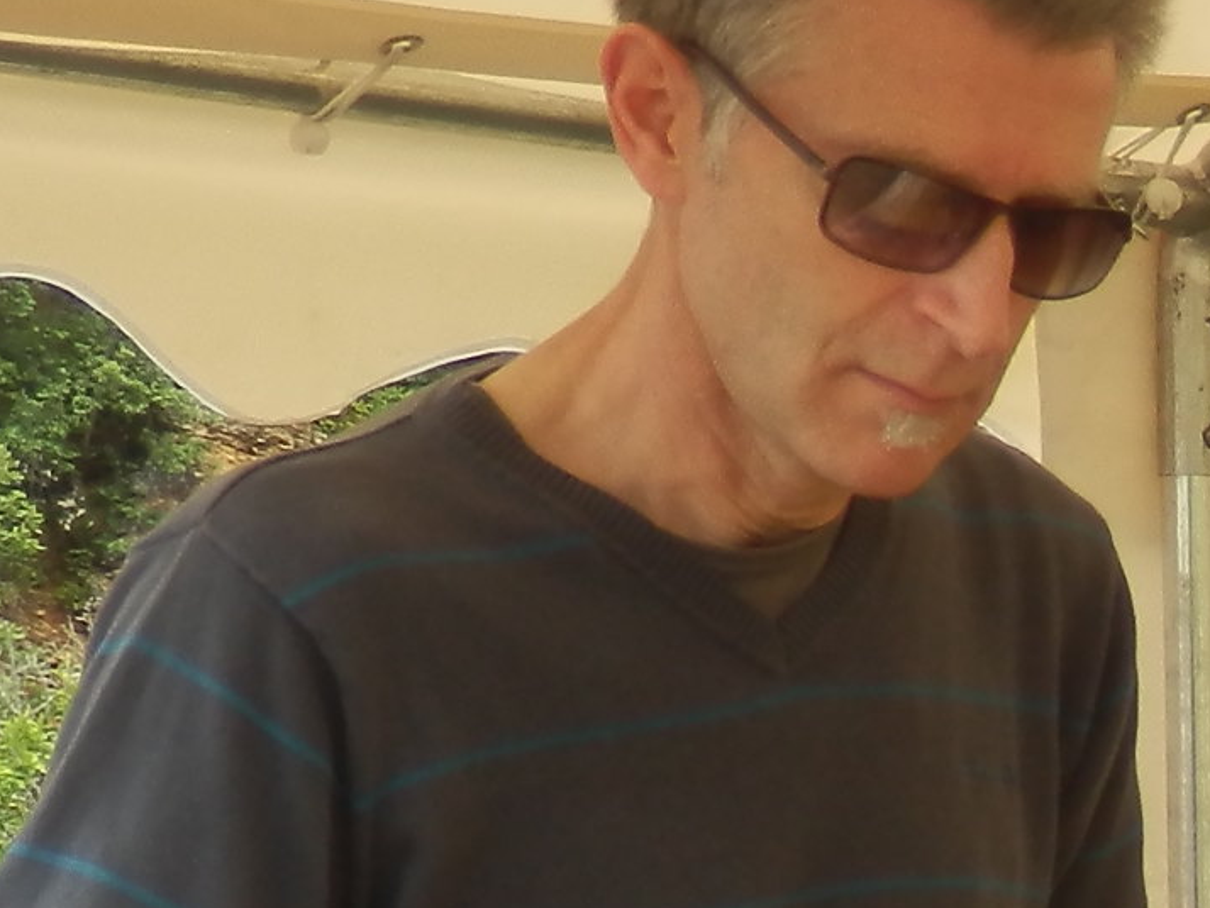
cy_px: 1445
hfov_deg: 8.3
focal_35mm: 224
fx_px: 7833
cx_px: 2586
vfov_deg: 6.5
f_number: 4
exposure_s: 1/125
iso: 80
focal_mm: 8.9
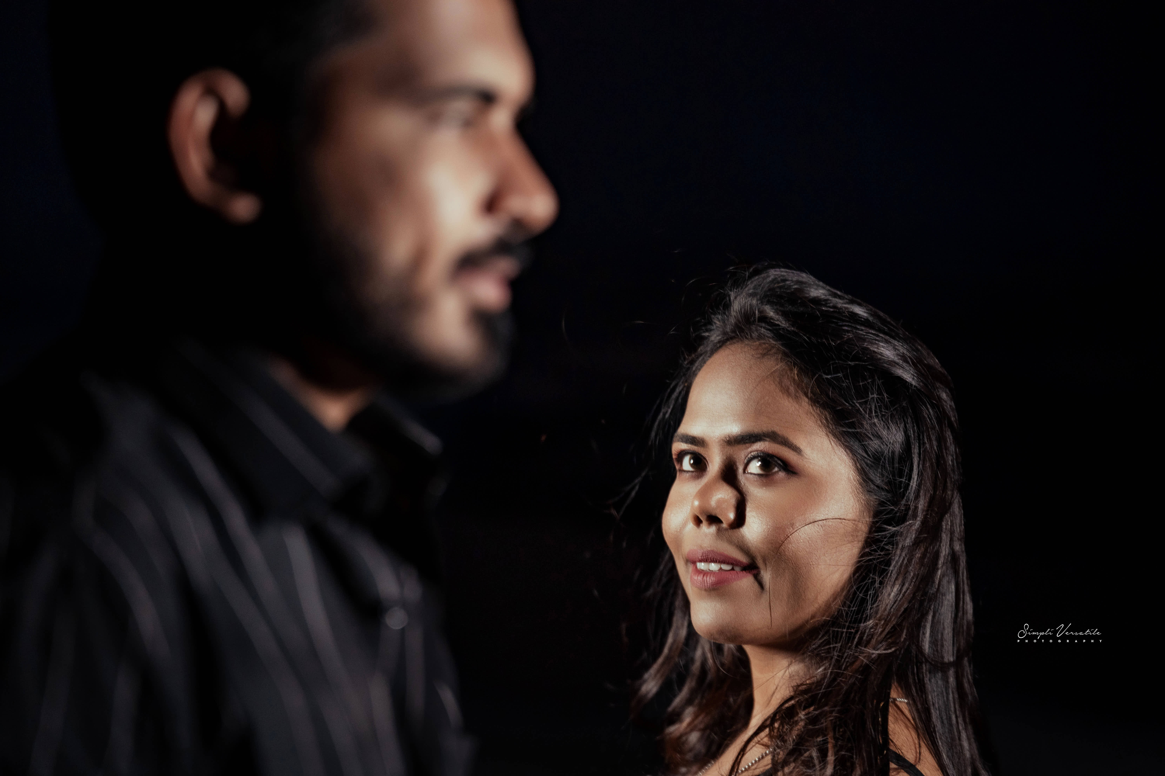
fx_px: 4336
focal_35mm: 134
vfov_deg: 10.2
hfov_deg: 15.3
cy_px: 388
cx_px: 582
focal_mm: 134
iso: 1000
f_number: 2.8
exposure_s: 1/60
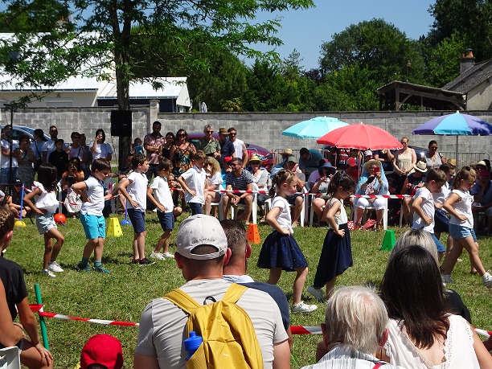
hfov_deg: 23.6
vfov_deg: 17.8
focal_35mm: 83
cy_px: 184
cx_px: 246
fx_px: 1180
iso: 80
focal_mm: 14.12
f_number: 5
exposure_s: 1/640
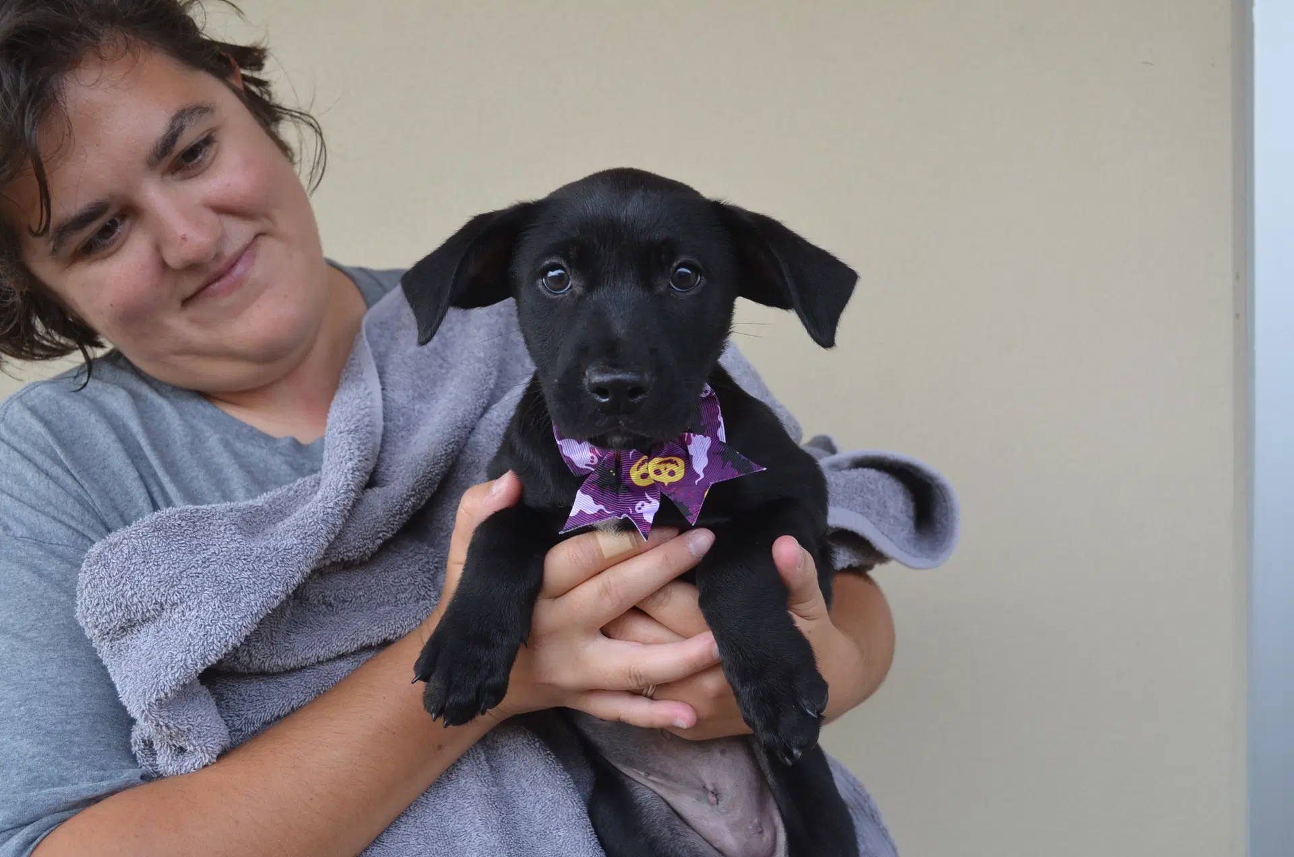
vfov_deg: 34.1
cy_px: 428
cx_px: 647
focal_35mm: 39
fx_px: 1399
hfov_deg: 49.6
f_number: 5.6
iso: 360
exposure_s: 1/125
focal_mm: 26
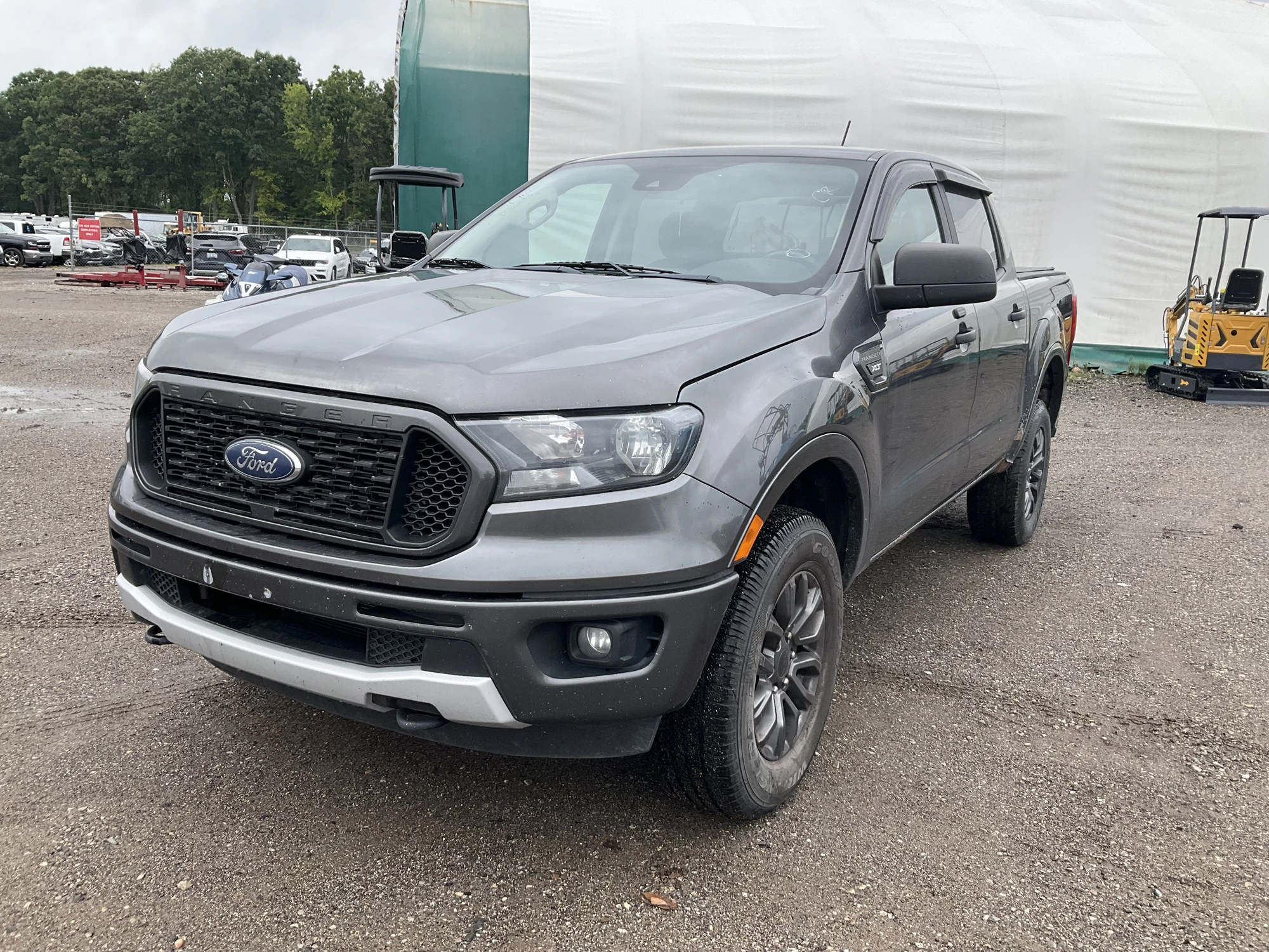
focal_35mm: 29
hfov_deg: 61.7
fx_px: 1063
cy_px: 476
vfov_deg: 48.2
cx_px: 634
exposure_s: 1/425
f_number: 1.8
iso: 25
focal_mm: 3
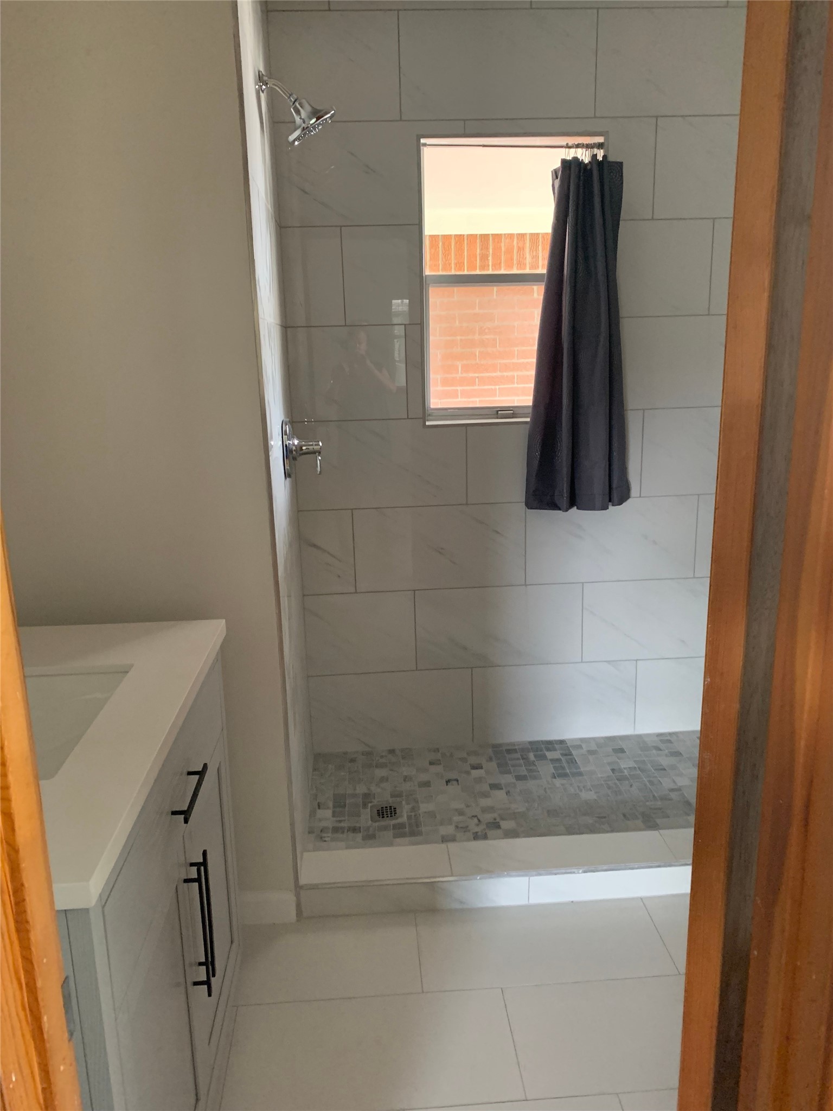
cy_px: 556
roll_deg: +0.4
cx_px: 416
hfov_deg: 53.1
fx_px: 834
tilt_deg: -13.2
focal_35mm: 26
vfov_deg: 67.3
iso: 400
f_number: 1.8
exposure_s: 1/59
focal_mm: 4.25
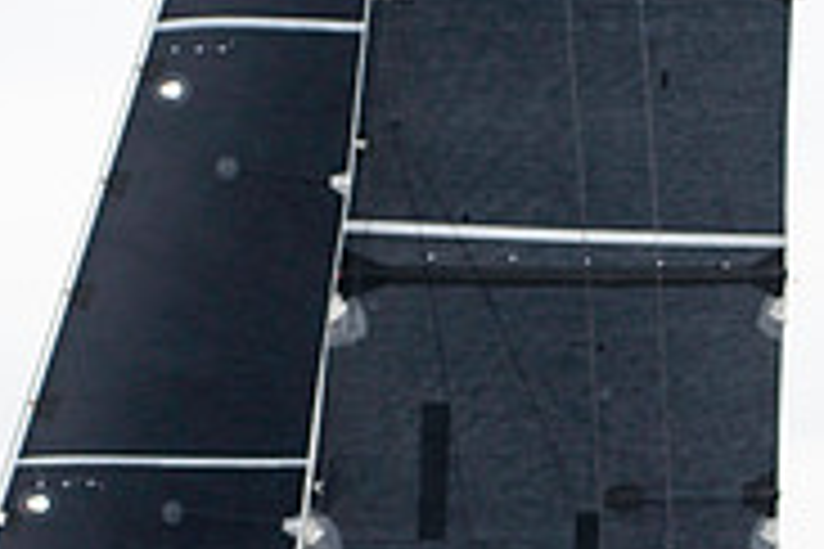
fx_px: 15266
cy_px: 644
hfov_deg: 3.1
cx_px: 747
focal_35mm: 667
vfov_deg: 2.1
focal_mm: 210
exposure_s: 1/1000
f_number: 5.6
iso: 500
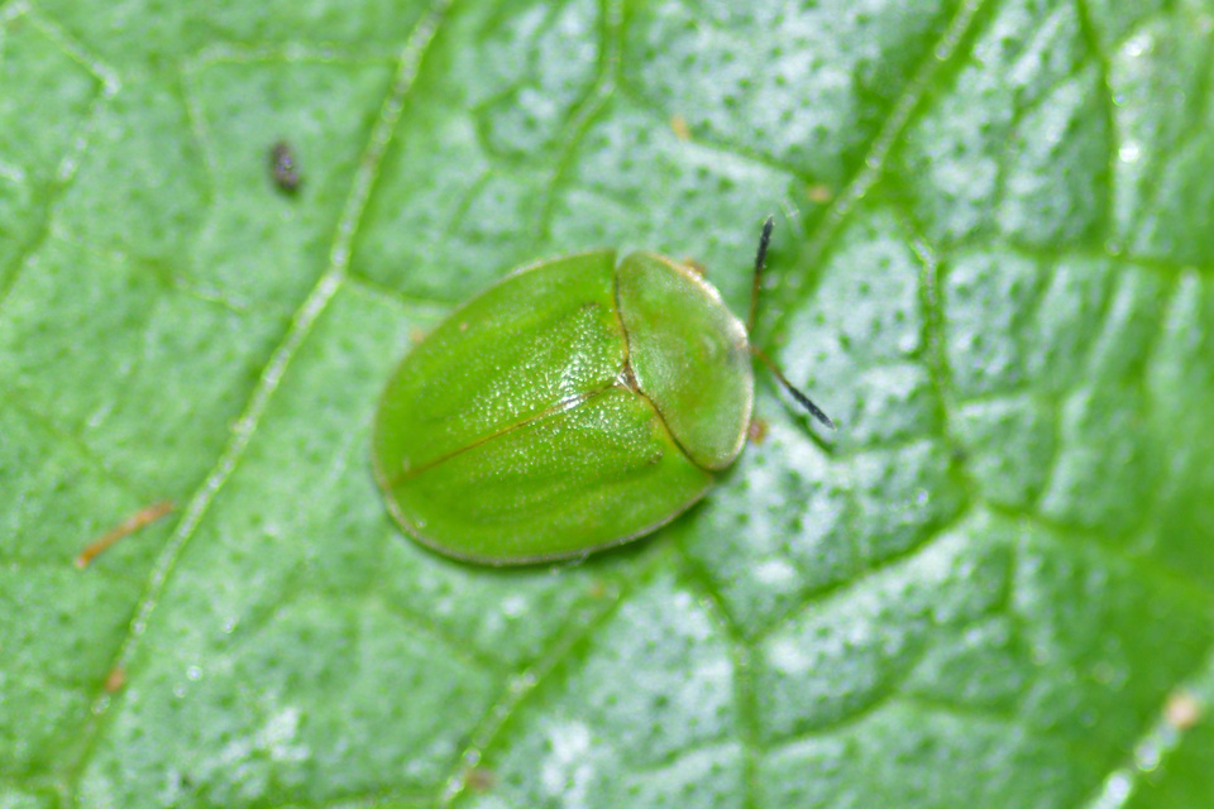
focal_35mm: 150
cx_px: 607
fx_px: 5058
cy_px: 404
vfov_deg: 9.1
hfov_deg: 13.7
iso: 100
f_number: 4.5
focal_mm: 100
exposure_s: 1/200
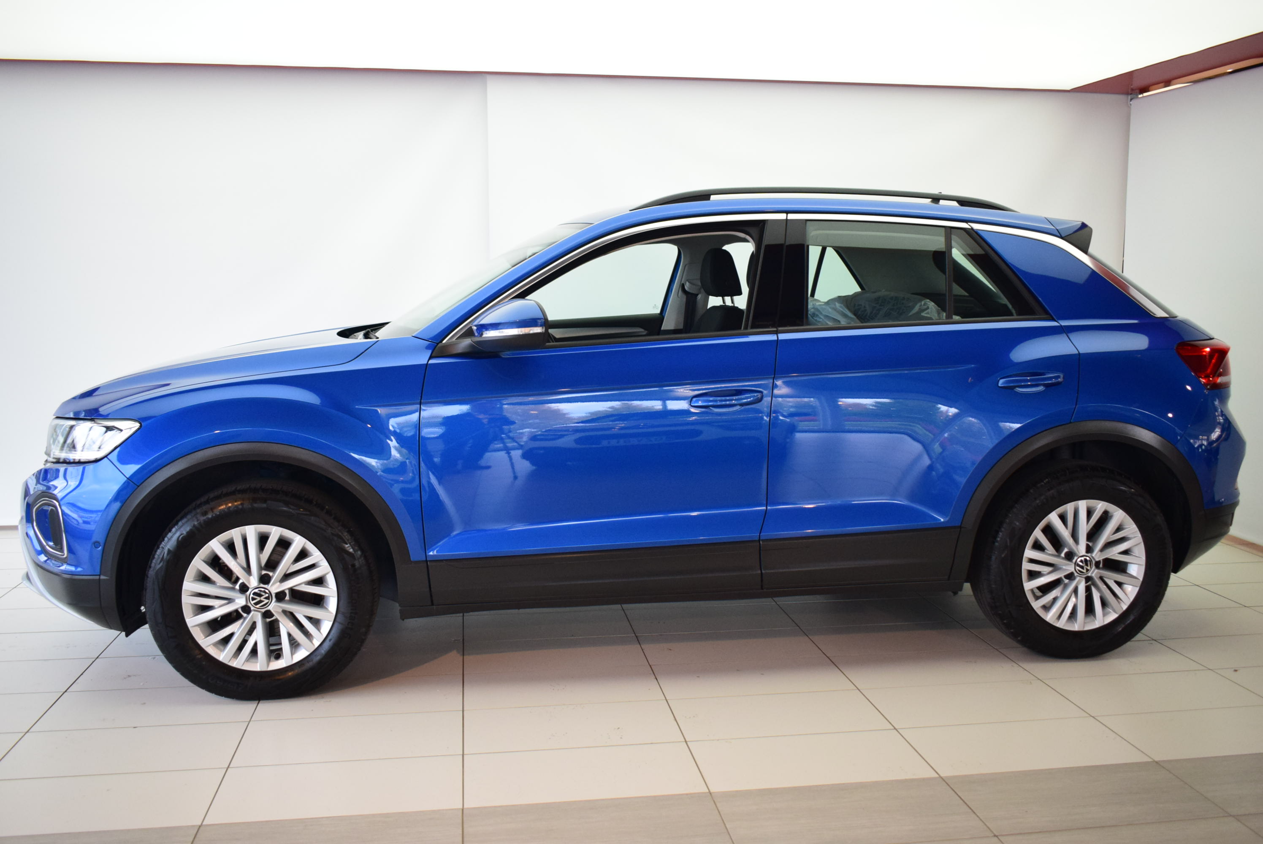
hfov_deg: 59.5
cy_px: 422
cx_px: 632
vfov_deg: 41.8
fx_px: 1106
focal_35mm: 32
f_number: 3.8
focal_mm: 21
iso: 1600
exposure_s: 1/250
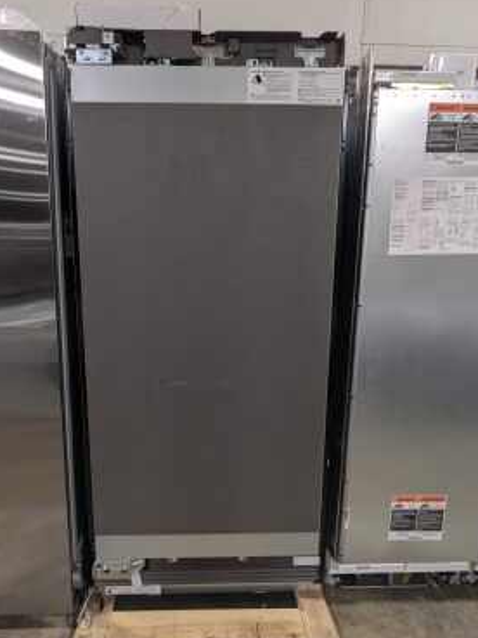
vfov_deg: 84.6
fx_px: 350
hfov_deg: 68.4
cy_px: 310
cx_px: 207
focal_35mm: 19
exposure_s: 1/60
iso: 302
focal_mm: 1.83
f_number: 2.2
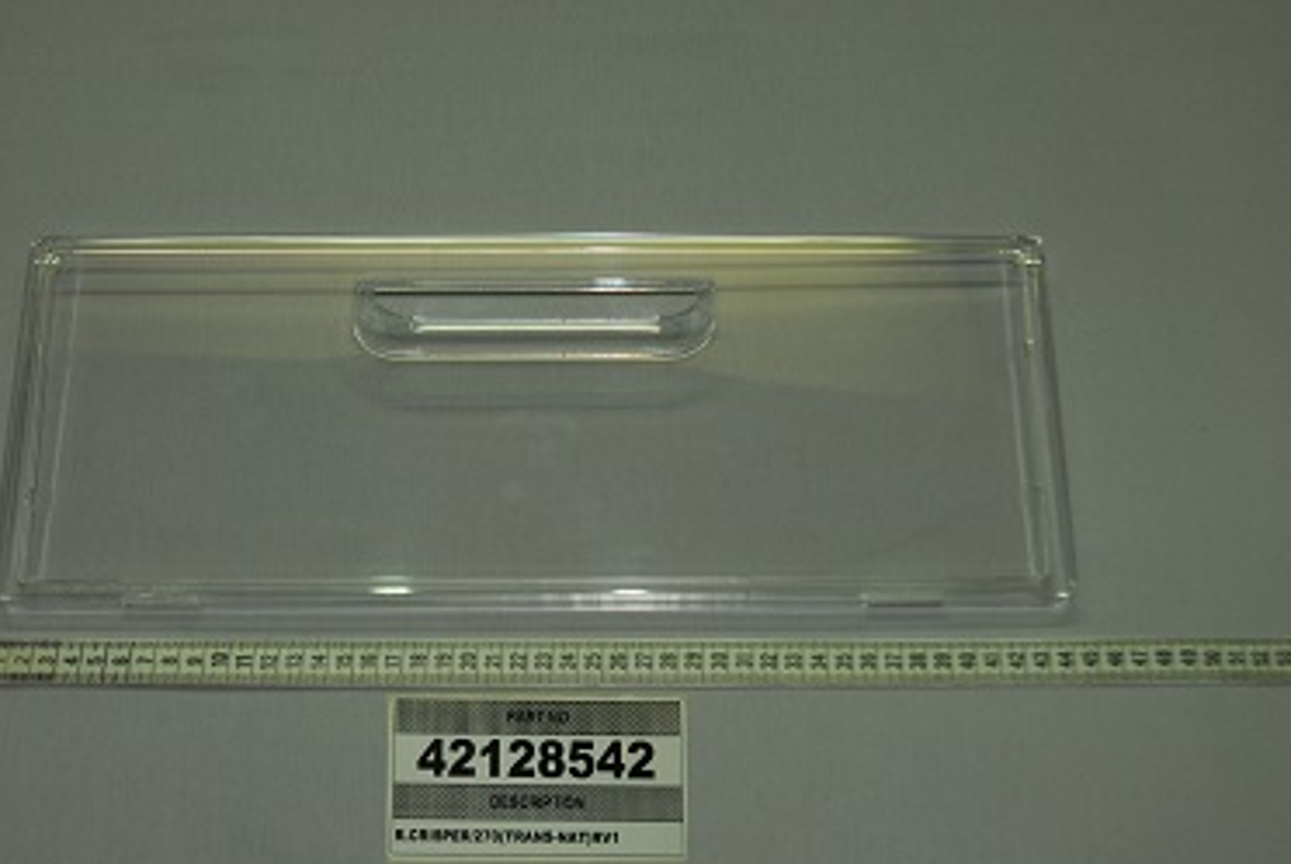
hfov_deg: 41.1
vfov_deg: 28.1
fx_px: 1723
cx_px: 623
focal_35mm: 48
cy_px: 406
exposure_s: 1/80
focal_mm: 28
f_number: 3.5
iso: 200
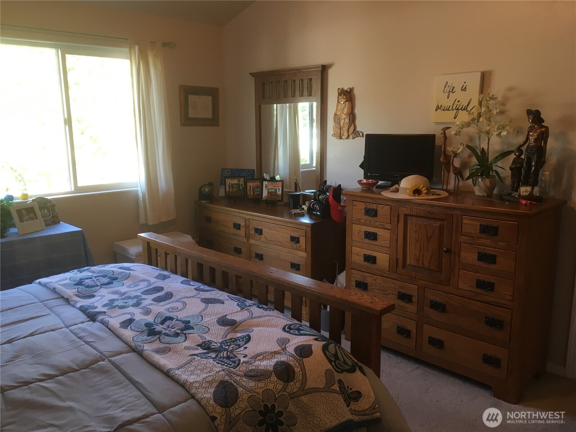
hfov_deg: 61.7
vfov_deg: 48.2
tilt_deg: -11.7
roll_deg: -0.4
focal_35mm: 29
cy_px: 216
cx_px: 288
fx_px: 483
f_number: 2.2
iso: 50
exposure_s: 1/30
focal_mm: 4.15
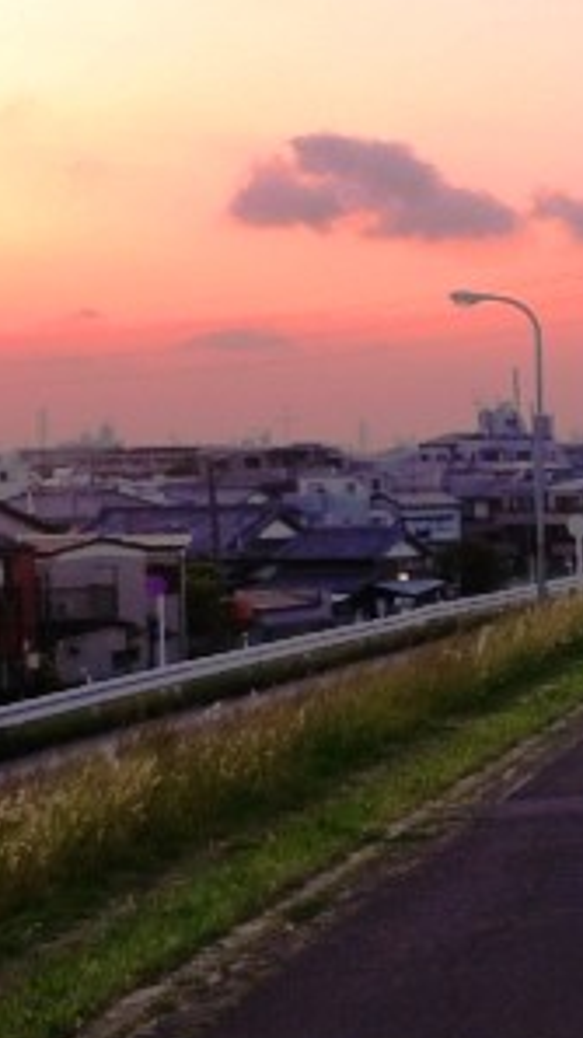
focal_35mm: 47
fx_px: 1292
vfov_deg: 43.7
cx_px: 508
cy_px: 496
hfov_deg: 24.8
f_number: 2.8
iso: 80
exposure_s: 1/160
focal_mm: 5.1
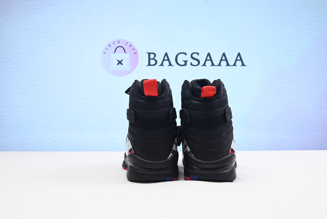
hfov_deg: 50.7
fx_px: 345
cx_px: 164
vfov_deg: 35.1
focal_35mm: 38
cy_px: 110
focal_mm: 38
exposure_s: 1/2
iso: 100
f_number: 16
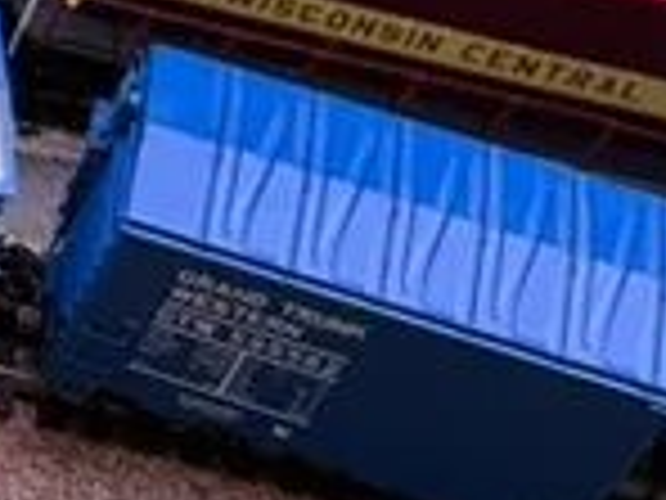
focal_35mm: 166
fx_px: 3194
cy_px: -239
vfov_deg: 8.7
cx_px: -1076
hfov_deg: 10.0
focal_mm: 6.76
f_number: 1.78
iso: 400
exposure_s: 1/60
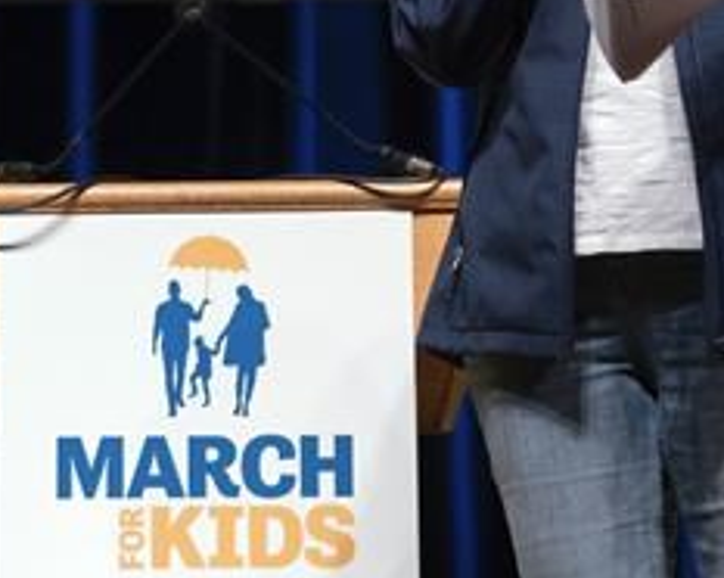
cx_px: 494
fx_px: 4153
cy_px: 64
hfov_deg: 10.0
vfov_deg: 7.9
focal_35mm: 194
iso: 3200
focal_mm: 74
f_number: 3.2
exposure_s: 1/500
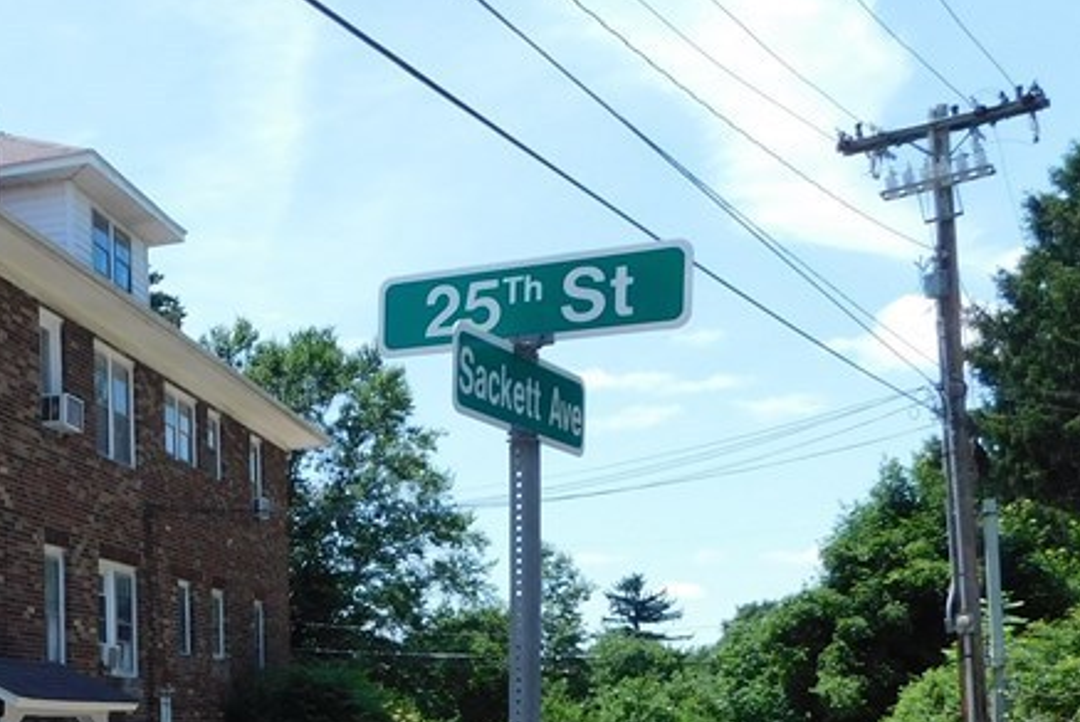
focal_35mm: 56
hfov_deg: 32.2
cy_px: 697
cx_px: -52
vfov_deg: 23.4
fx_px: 1681
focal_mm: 4
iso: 125
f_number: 3
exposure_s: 1/1000
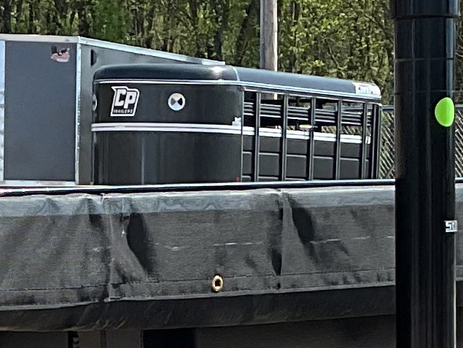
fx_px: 2462
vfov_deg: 7.9
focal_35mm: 184
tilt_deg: -11.3
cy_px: 546
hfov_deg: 10.7
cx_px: 108
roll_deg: -0.5
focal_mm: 3
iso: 16
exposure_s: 1/1451
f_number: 1.8
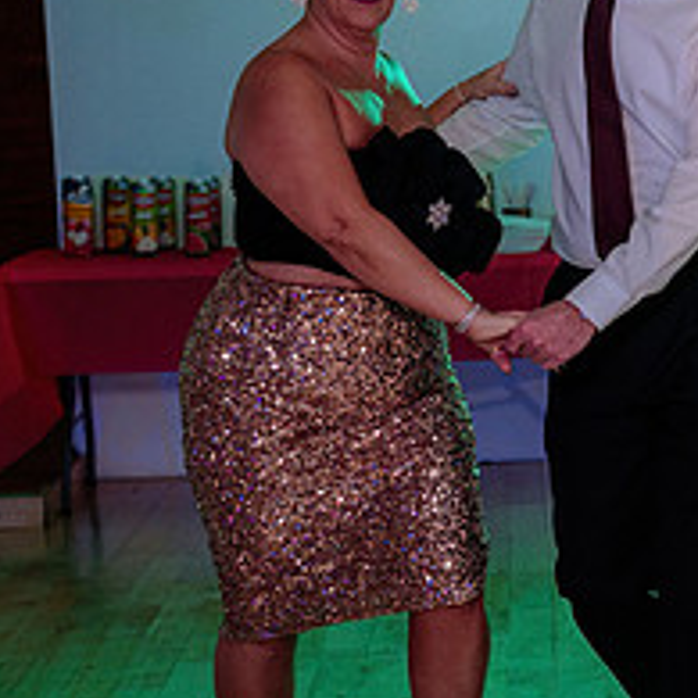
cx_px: 1179
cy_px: 366
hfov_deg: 13.0
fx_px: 2829
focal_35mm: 124
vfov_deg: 14.1
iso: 500
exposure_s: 1/200
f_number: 2.8
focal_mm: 40
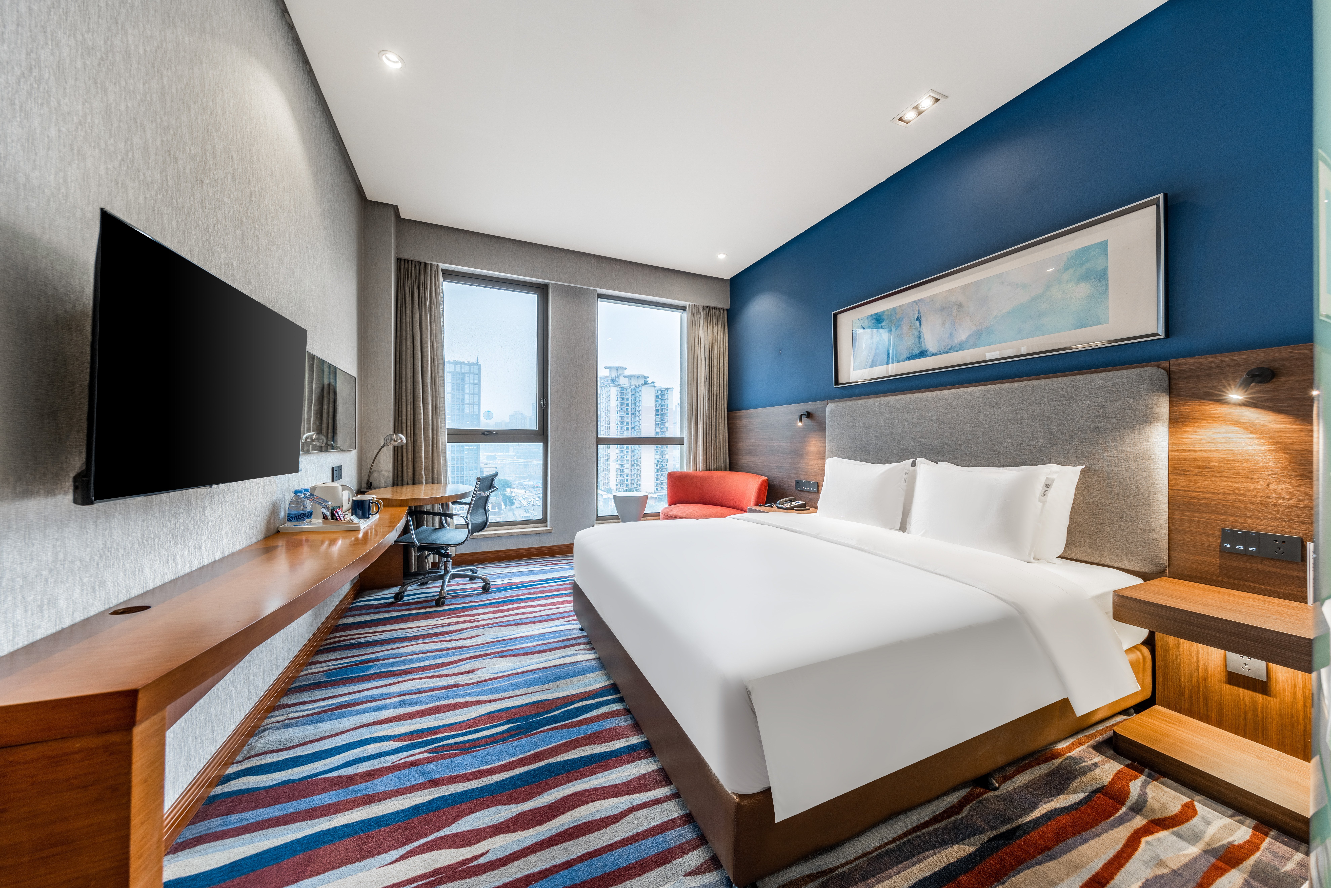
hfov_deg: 112.6
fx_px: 444
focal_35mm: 12
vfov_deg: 90.0
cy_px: 444
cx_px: 666
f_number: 7.1
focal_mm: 12
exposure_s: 1/13
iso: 100
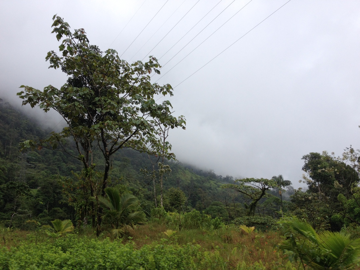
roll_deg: -4.3
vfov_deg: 40.7
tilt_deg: +3.7
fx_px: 364
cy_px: 135
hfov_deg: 52.6
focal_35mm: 35
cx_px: 180
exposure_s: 1/968
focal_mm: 4.28
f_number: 2.4
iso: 50
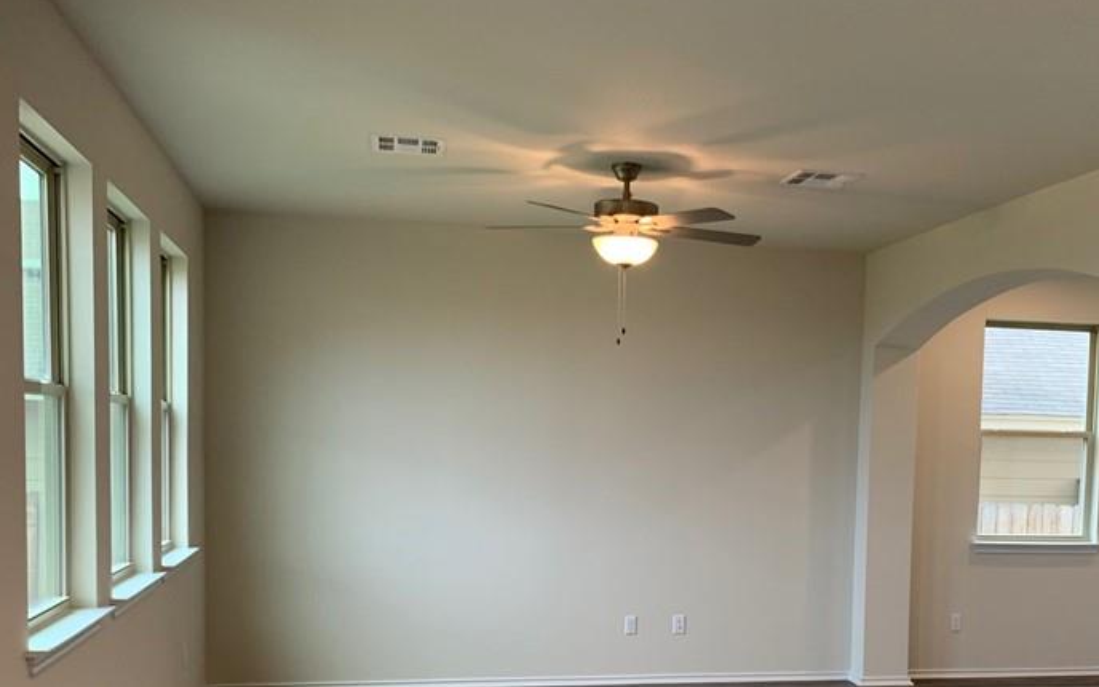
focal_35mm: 41
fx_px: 1228
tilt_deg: -4.1
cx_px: 703
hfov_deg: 47.7
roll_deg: -1.4
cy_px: 553
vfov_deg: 30.5
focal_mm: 4.25
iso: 64
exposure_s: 1/60
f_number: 1.8
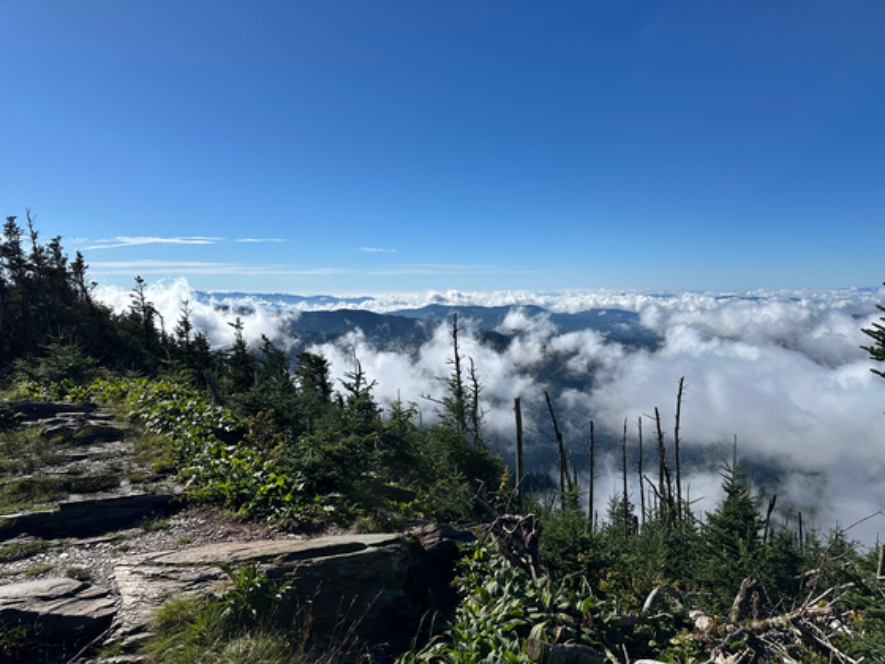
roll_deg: +0.4
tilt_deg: -4.5
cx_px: 442
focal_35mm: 24
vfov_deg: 56.8
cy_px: 332
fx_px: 614
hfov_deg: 71.6
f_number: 1.78
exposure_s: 1/8197
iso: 80
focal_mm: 6.86
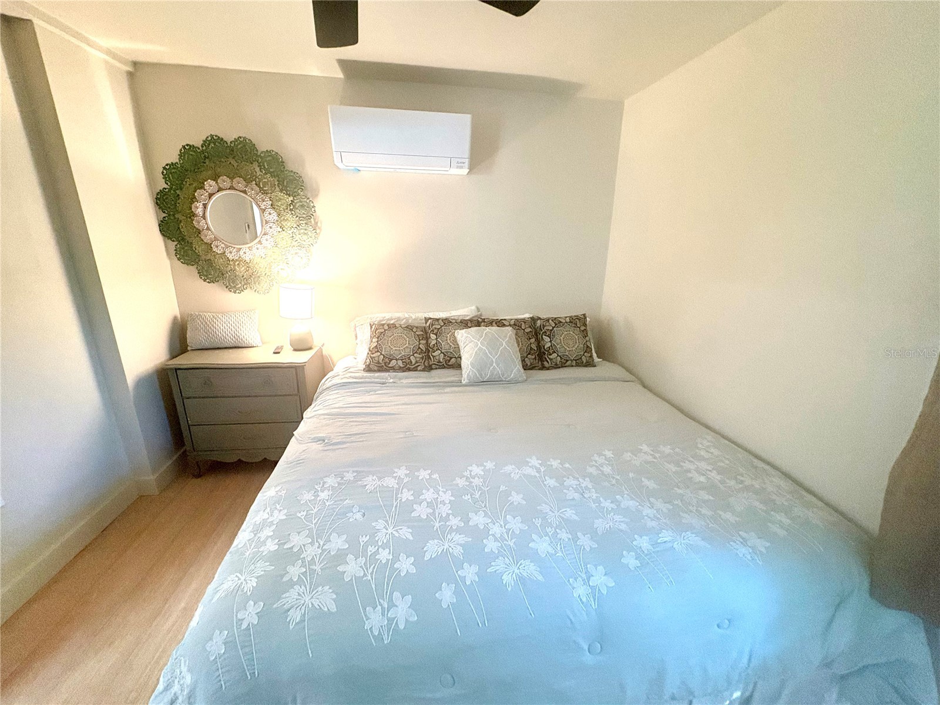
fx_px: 380
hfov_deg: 102.1
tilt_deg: -17.1
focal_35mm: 14
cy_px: 352
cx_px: 470
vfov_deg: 85.7
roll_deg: -1.4
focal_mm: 2.22
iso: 500
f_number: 2.2
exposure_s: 1/60
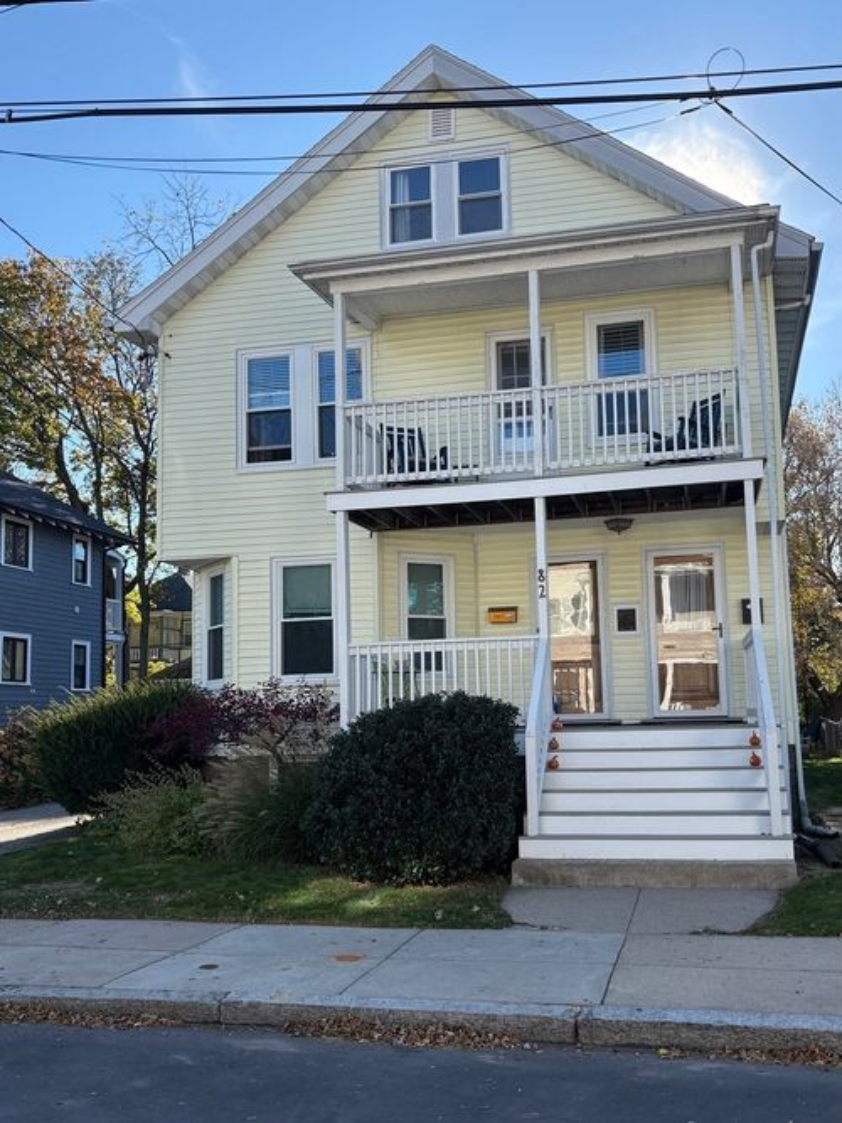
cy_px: 562
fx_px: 844
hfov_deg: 53.0
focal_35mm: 26
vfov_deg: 67.3
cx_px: 421
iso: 64
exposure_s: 1/2012
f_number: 1.6
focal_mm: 5.96
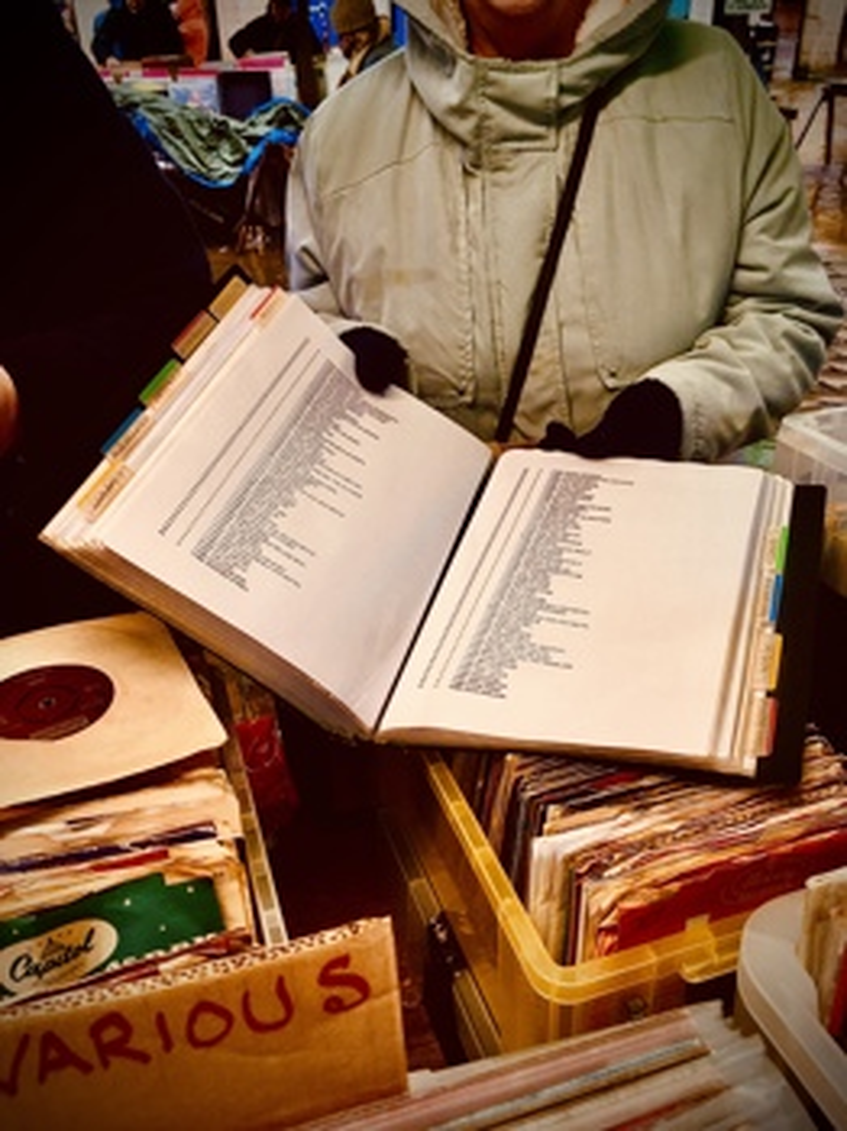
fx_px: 947
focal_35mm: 29
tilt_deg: -32.9
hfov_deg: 48.2
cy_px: 566
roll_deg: +1.9
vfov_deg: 61.7
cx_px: 424
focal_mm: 4.15
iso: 25
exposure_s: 1/50
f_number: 2.2
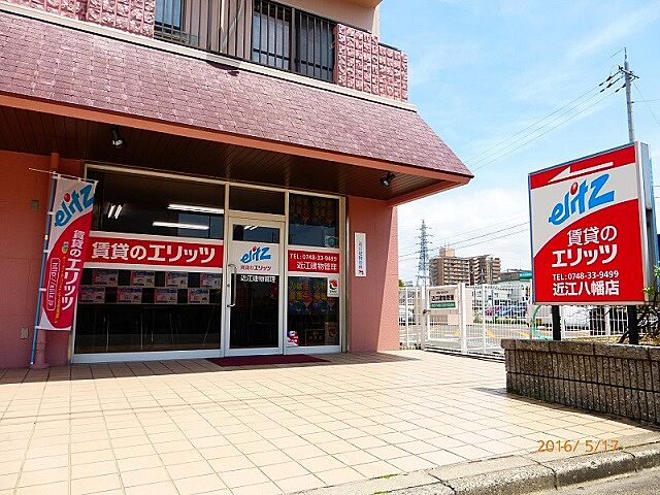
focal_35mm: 24
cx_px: 330
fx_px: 458
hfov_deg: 71.6
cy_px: 248
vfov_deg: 56.8
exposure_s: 1/640
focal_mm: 4.3
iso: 100
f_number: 4
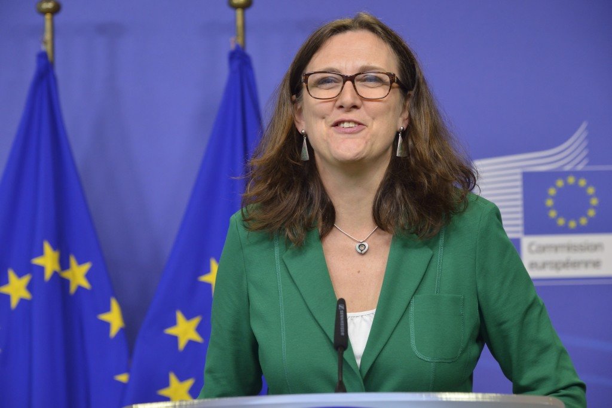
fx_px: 1904
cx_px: 306
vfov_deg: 12.2
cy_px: 204
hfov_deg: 18.3
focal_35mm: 112
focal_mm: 112
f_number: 6.3
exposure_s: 1/125
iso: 1600
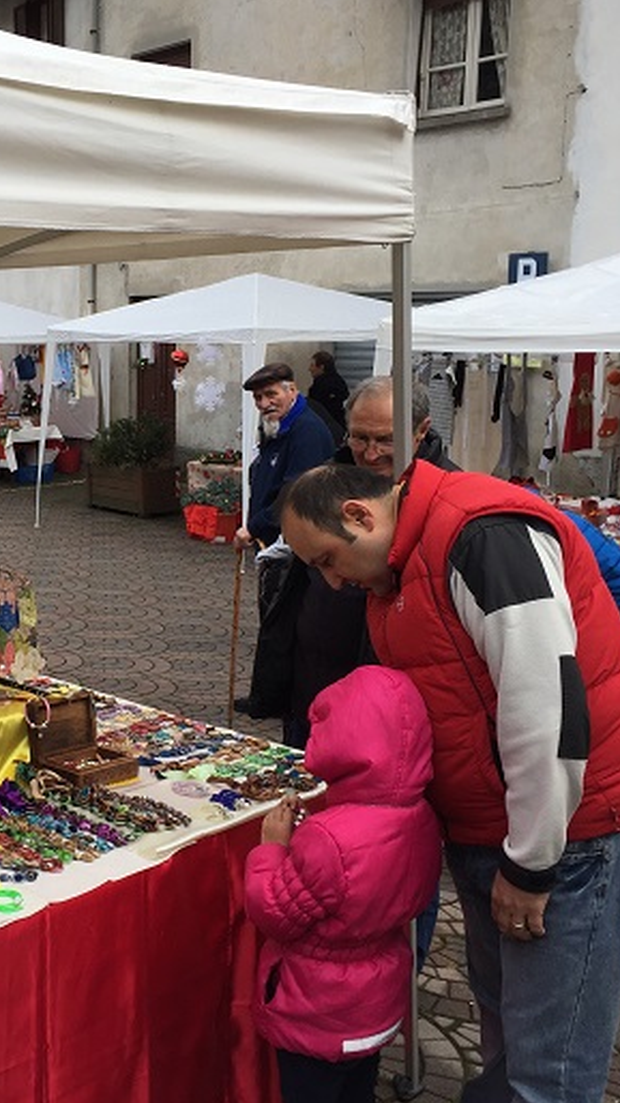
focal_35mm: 43
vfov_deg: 47.4
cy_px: 550
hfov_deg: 26.7
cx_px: 54
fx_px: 1257
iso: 32
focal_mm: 4.15
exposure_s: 1/425
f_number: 2.2
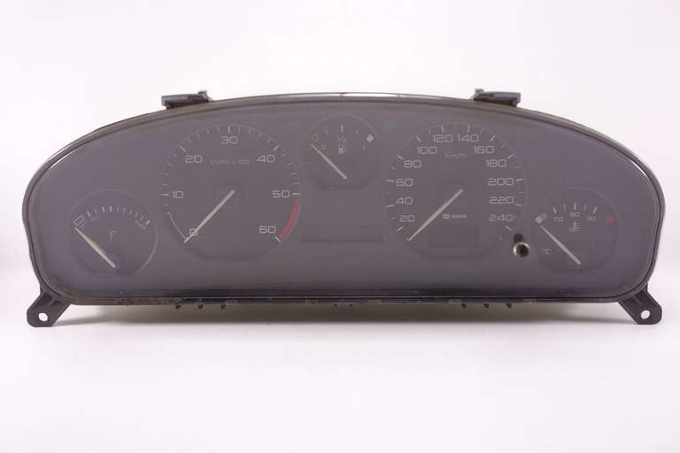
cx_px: 340
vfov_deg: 29.2
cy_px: 226
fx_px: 869
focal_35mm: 46
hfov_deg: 42.7
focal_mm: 17.18
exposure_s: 1/50
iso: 200
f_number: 3.2
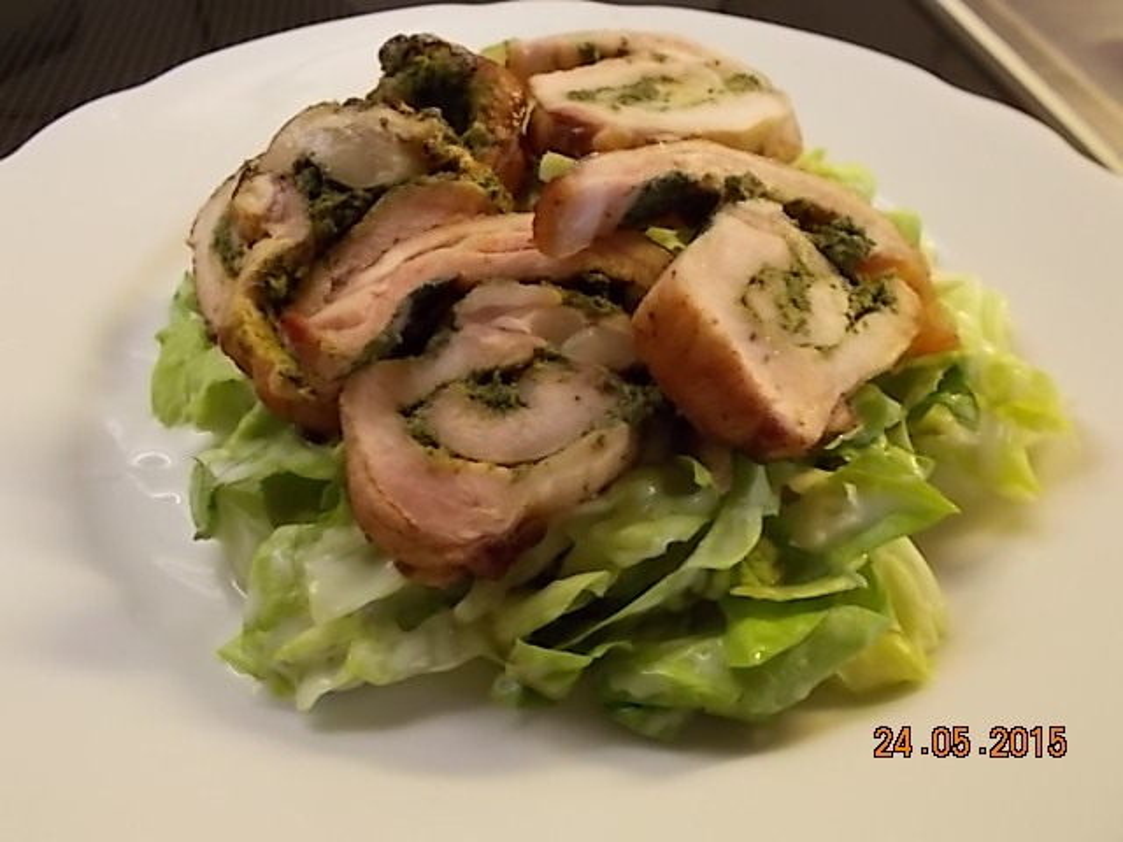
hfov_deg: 60.0
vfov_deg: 46.8
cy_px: 421
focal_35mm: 30
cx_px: 562
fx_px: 973
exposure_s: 1/13
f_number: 3.4
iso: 200
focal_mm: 5.3
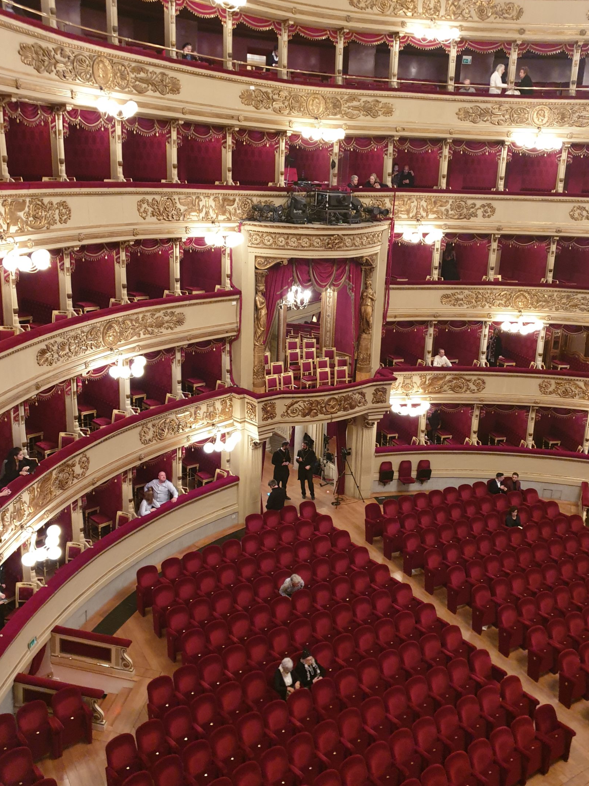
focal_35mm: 31
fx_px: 703
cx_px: 279
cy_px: 361
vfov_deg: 58.3
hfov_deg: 45.4
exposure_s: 1/20
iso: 250
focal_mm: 4.3
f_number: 1.5
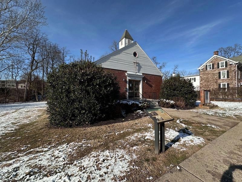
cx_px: 121
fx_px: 98
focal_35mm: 14
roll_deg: -0.7
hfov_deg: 102.1
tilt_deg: +1.0
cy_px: 91
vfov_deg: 85.7
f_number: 2.2
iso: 40
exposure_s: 1/1114
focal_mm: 2.22
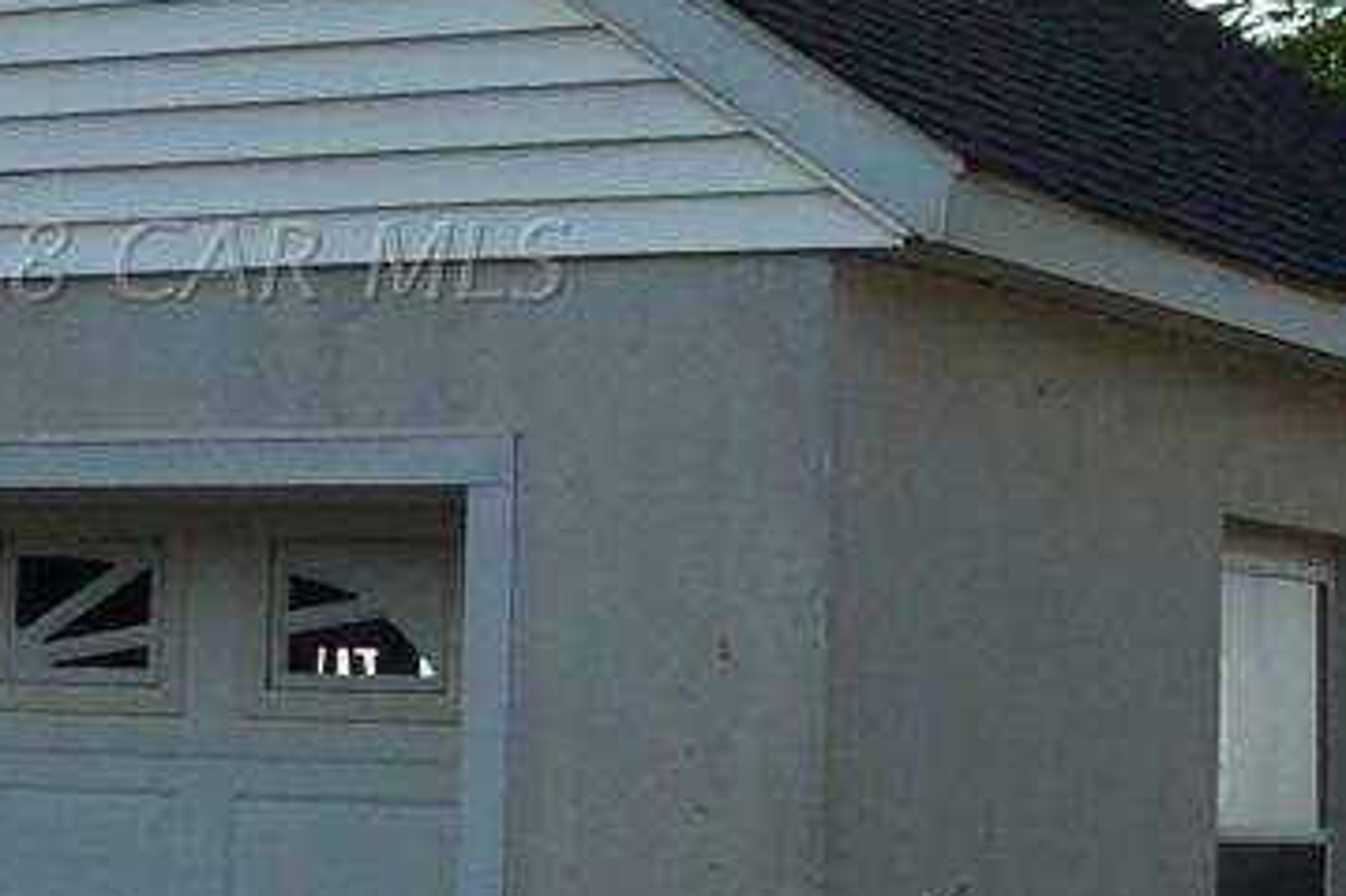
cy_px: 259
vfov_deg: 11.2
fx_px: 4559
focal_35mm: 122
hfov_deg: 16.6
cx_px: 139
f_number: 4.8
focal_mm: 8
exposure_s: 1/500
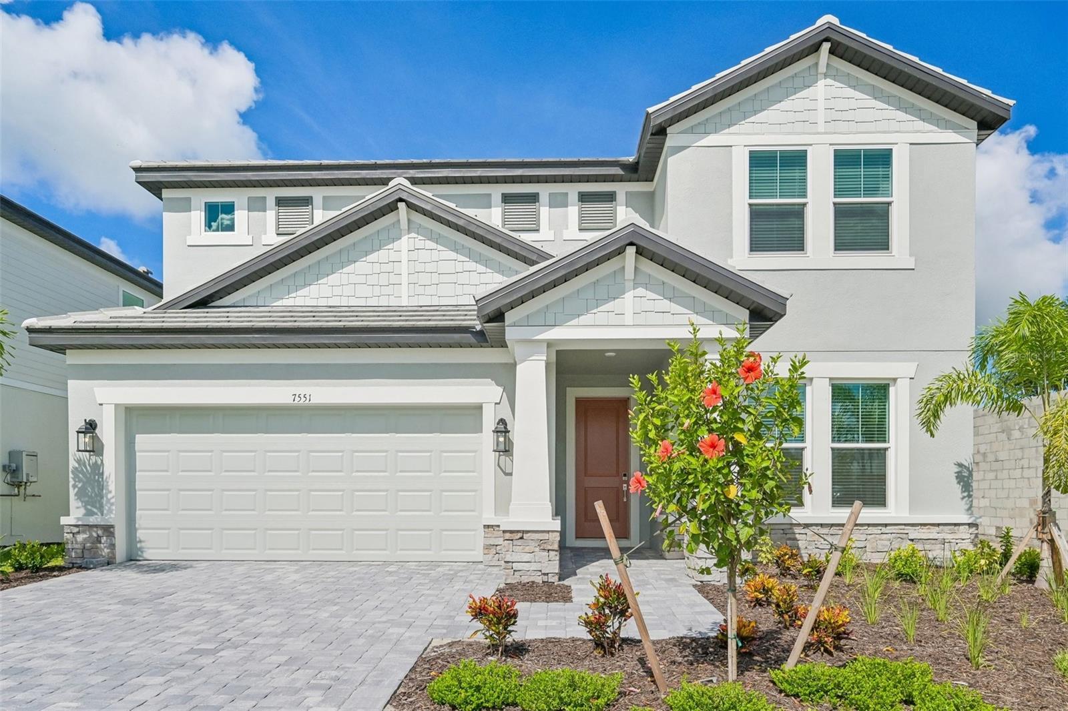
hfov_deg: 82.6
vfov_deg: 60.7
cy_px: 356
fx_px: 608
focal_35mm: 20
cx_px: 534
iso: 400
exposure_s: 1/3200
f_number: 8
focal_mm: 20.5
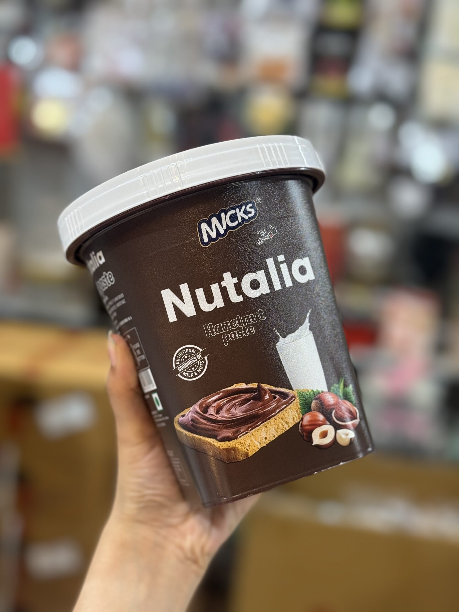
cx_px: 230
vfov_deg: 39.7
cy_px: 306
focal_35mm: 48
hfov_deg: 30.3
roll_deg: -6.3
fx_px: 849
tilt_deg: -10.5
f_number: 1.78
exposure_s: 1/50
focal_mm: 6.76
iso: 64
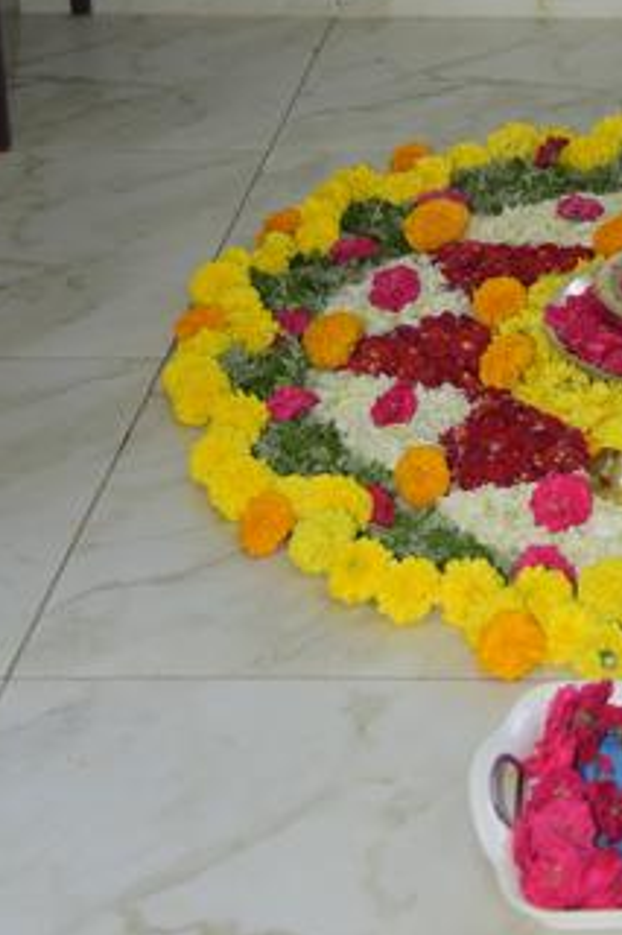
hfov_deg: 13.9
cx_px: 721
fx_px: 2491
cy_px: 6
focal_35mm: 96
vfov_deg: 20.6
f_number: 4.5
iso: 1000
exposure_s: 1/125
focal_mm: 40
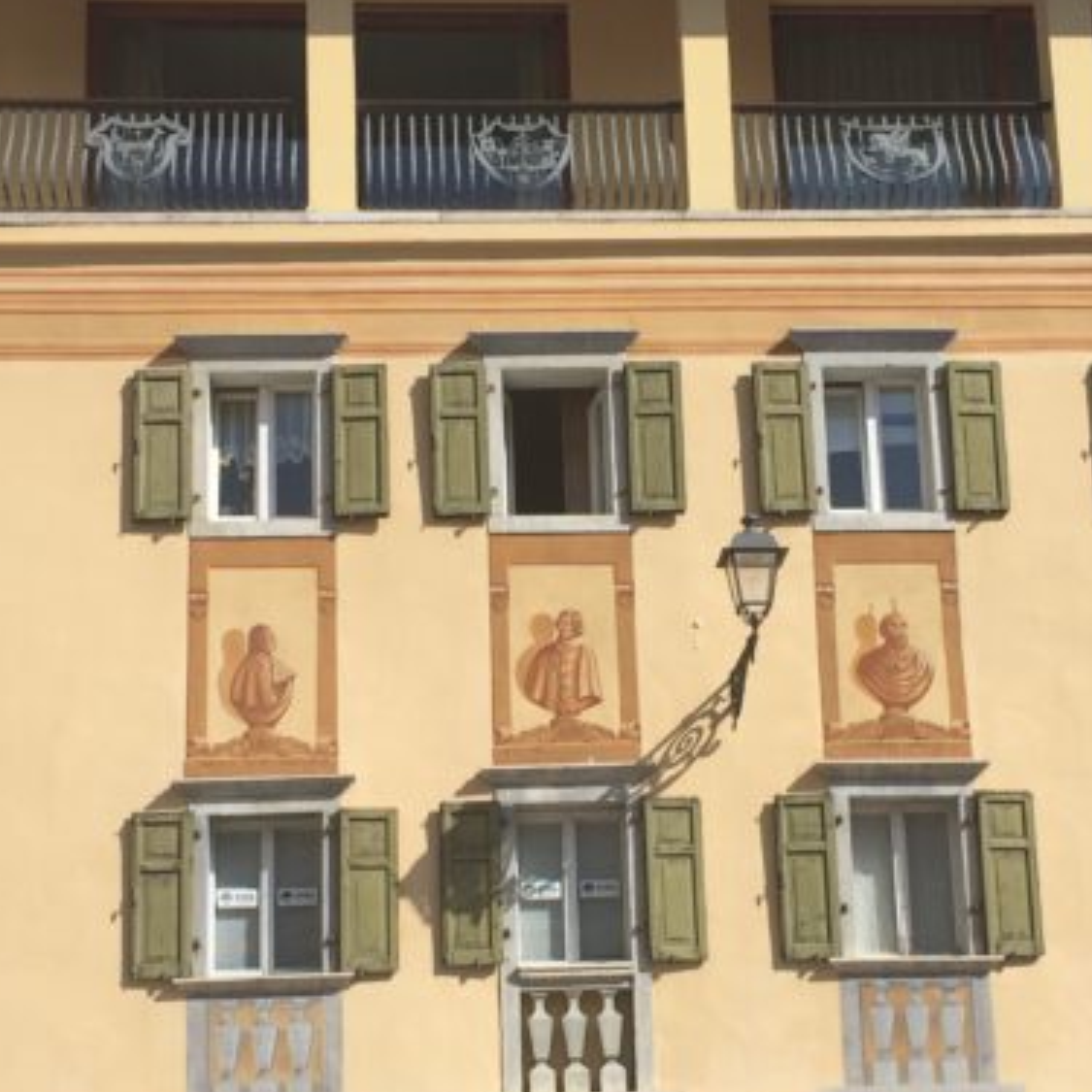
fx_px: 2498
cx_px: 606
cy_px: 719
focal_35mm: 70
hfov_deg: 24.6
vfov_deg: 24.5
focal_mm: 4.15
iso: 32
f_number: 2.2
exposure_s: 1/2475
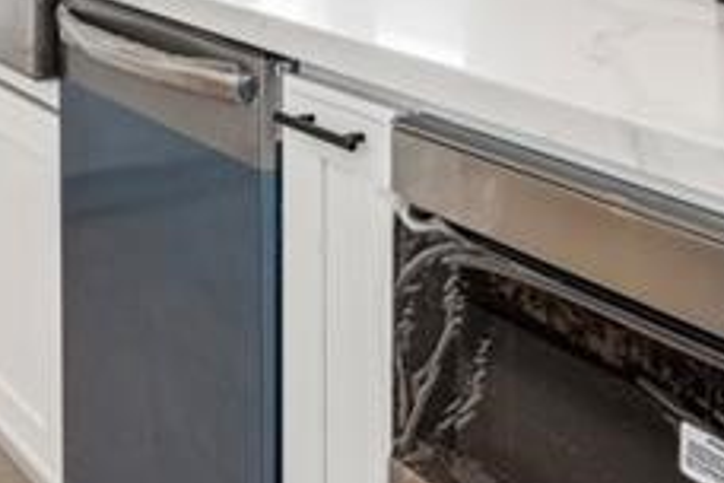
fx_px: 1448
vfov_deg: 17.3
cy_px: -213
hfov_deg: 27.6
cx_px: 165
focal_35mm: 72
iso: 160
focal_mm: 10.5
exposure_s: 1/10
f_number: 8
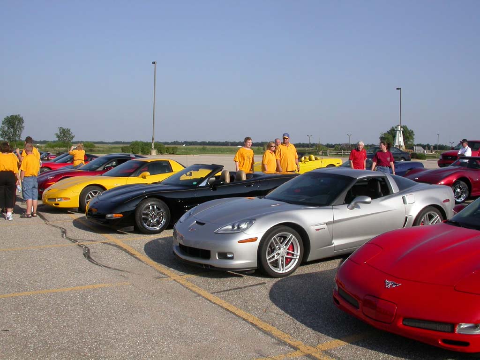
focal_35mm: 38
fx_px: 527
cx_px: 240
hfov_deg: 49.0
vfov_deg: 37.7
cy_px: 180
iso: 100
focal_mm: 7.85
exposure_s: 1/378
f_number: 7.5
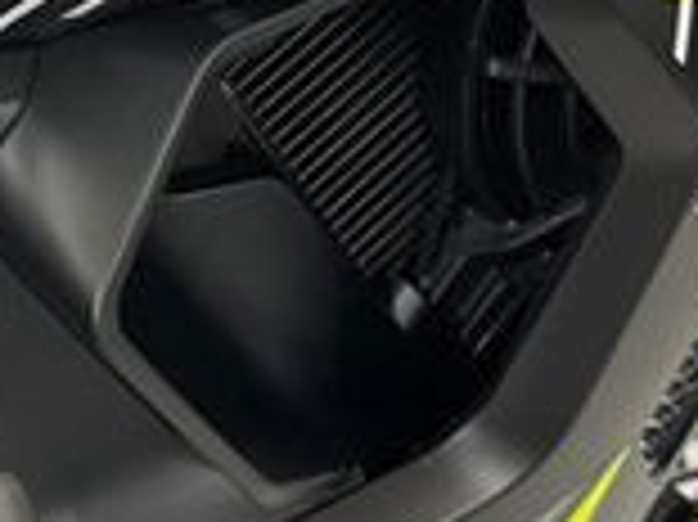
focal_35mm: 99
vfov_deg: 14.5
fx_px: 1995
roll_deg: +3.8
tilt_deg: -20.4
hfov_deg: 19.2
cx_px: -32
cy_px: -68
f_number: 1.78
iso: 250
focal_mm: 6.76
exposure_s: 1/50
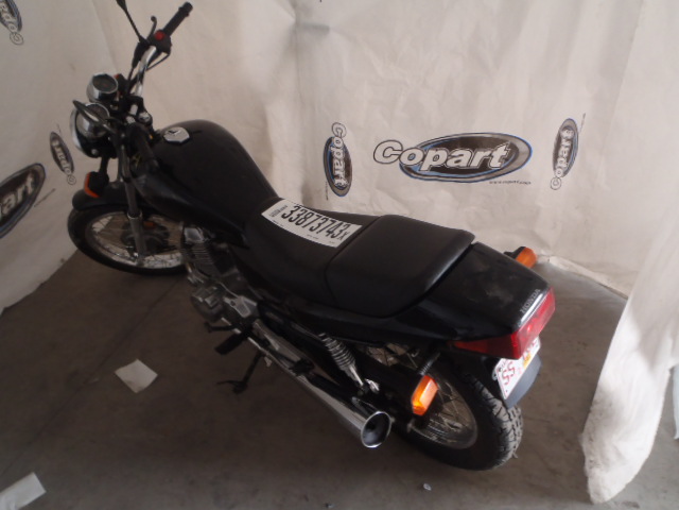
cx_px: 340
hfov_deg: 63.4
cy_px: 255
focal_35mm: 28
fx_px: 549
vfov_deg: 49.7
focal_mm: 5
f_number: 3.5
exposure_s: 1/15
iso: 200
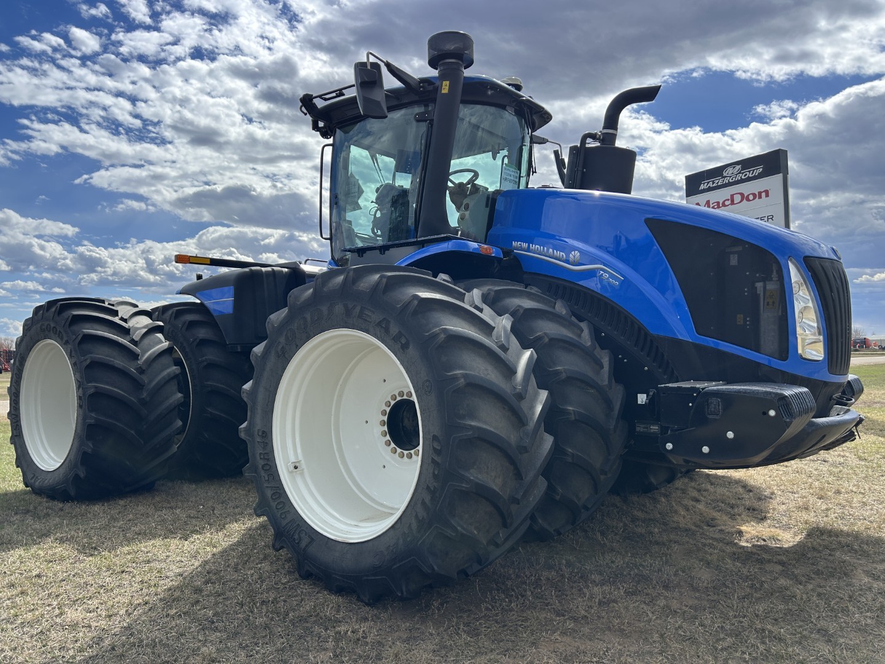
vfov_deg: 53.1
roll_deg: +1.3
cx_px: 442
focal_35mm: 26
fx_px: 665
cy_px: 332
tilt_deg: +2.7
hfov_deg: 67.3
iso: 50
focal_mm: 5.7
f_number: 1.5
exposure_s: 1/3831
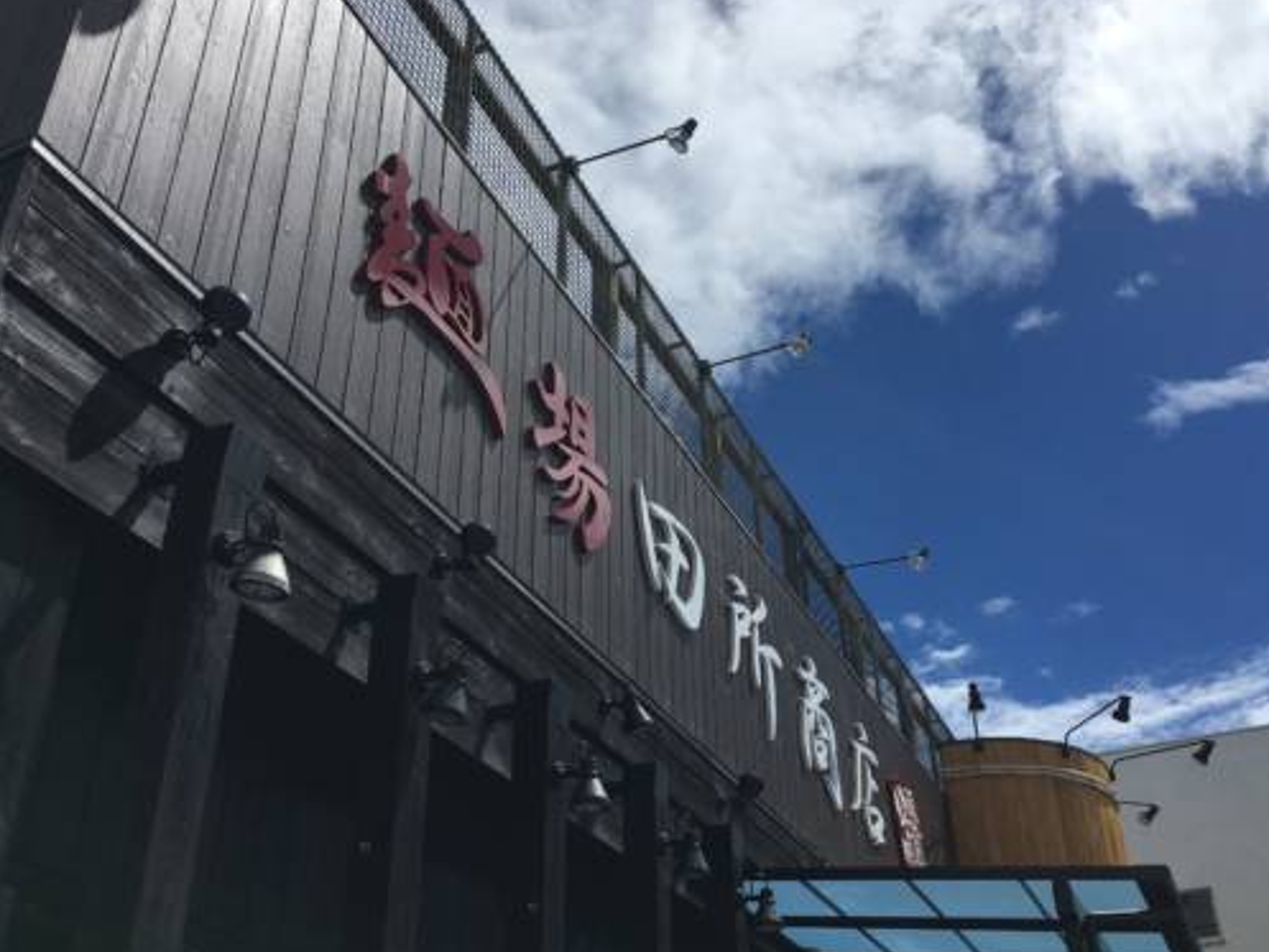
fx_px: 1283
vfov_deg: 40.7
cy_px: 518
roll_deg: +0.9
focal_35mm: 35
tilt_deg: +32.7
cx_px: 623
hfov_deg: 52.6
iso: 25
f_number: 2.2
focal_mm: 4.15
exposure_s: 1/4808
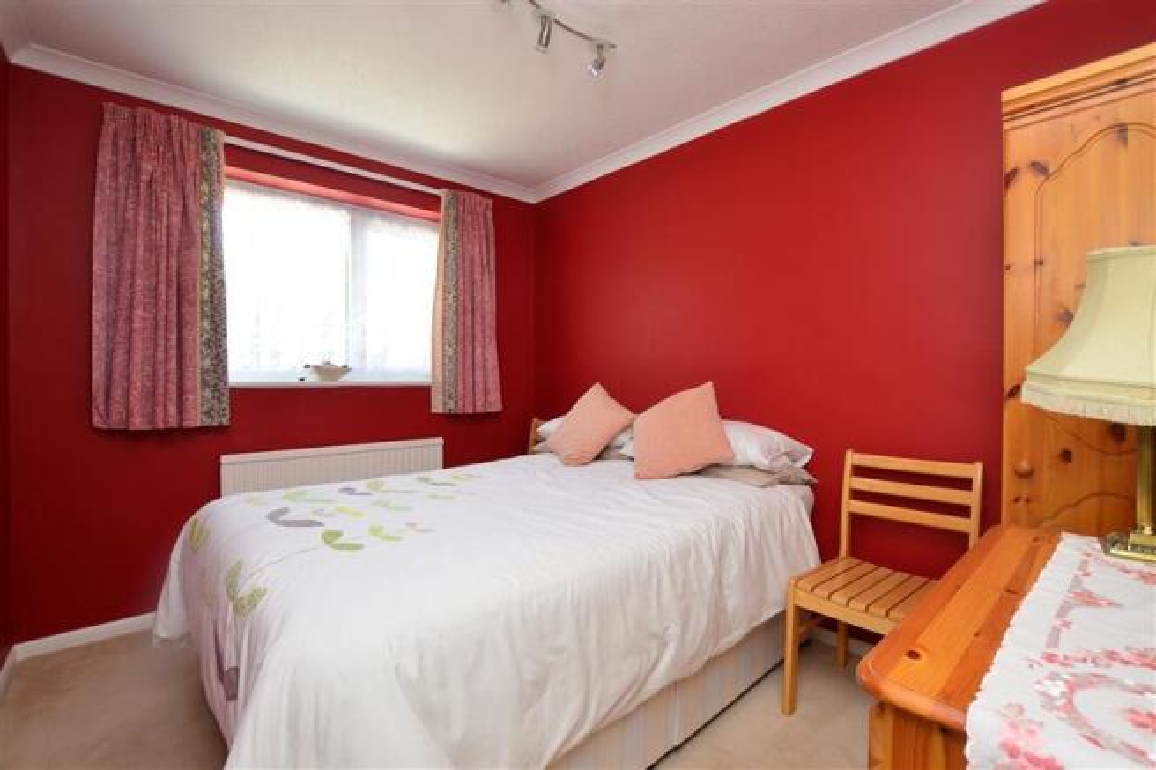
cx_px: 578
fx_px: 482
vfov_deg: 77.3
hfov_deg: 100.4
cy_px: 385
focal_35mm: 15
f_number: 5
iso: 200
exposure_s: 1/25
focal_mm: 10
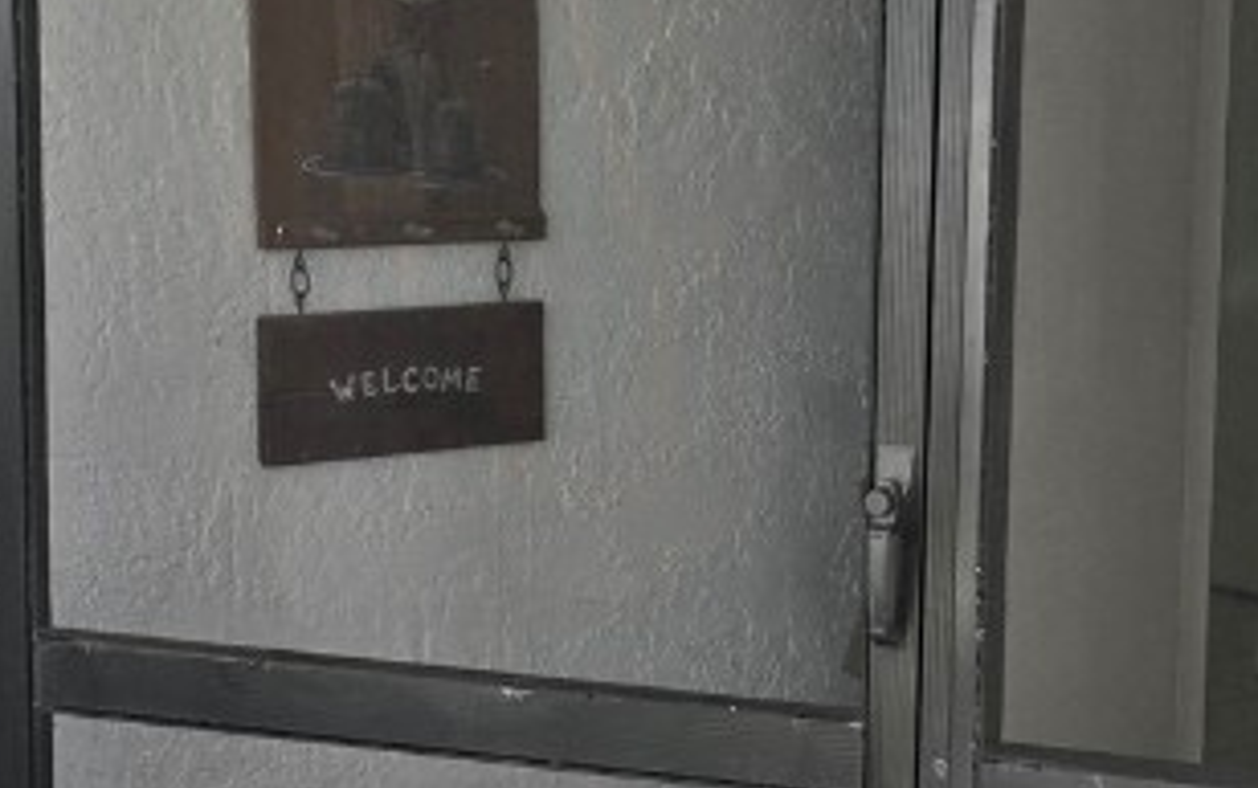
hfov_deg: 25.3
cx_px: 915
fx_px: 2779
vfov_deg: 16.1
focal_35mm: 81
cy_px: 478
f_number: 1.7
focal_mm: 6.3
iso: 32
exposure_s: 1/120
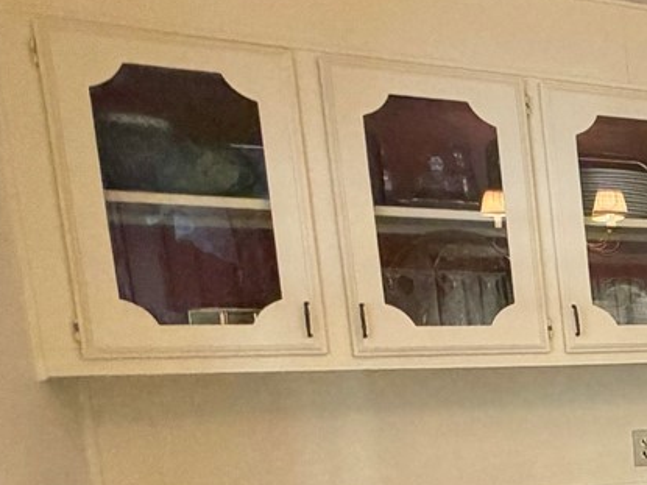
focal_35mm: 54
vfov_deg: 25.9
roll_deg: +1.0
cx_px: 1137
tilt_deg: -8.5
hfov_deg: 22.5
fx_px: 1009
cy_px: 465
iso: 200
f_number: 2.2
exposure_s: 1/60
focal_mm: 2.22
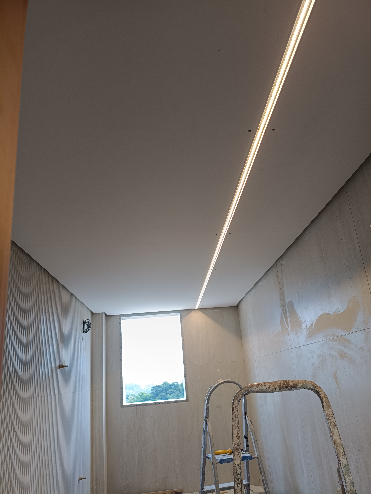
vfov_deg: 65.3
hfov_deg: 51.4
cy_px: 240
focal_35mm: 27
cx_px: 188
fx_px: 386
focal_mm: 4.94
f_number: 1.5
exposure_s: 1/121
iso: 62
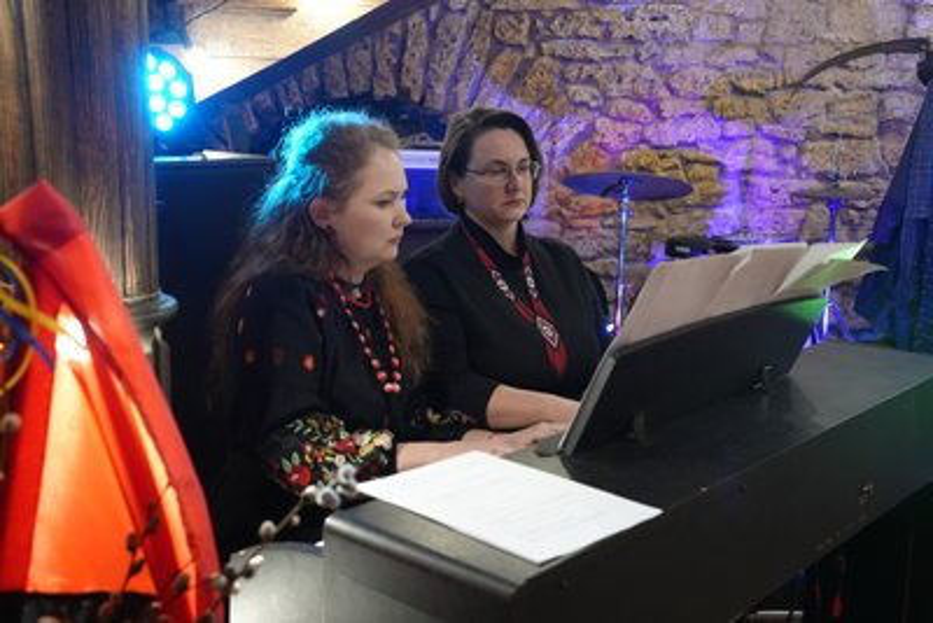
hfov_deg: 48.4
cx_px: 466
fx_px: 1037
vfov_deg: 33.4
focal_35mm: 40
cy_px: 312
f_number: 4
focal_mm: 40
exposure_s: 1/160
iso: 10000
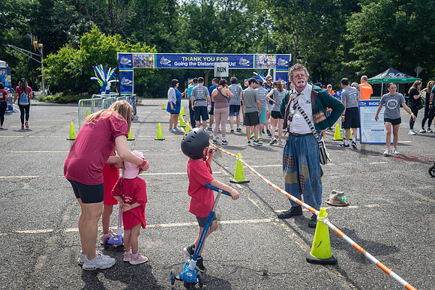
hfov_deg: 54.4
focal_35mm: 35
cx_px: 218
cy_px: 145
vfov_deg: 37.9
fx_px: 423
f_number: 4
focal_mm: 35
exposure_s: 1/1250
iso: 200
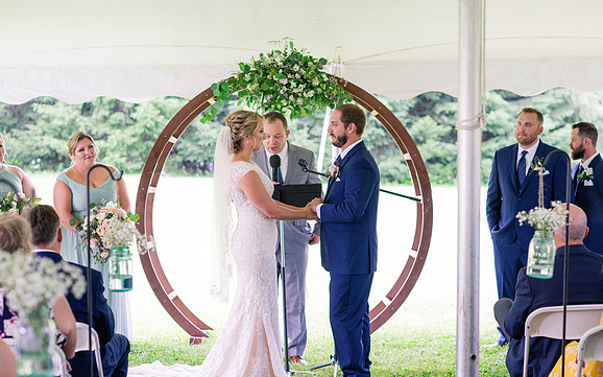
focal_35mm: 87
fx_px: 1429
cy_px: 201
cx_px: 302
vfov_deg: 15.0
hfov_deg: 23.8
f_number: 3.2
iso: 500
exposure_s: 1/250
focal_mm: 85
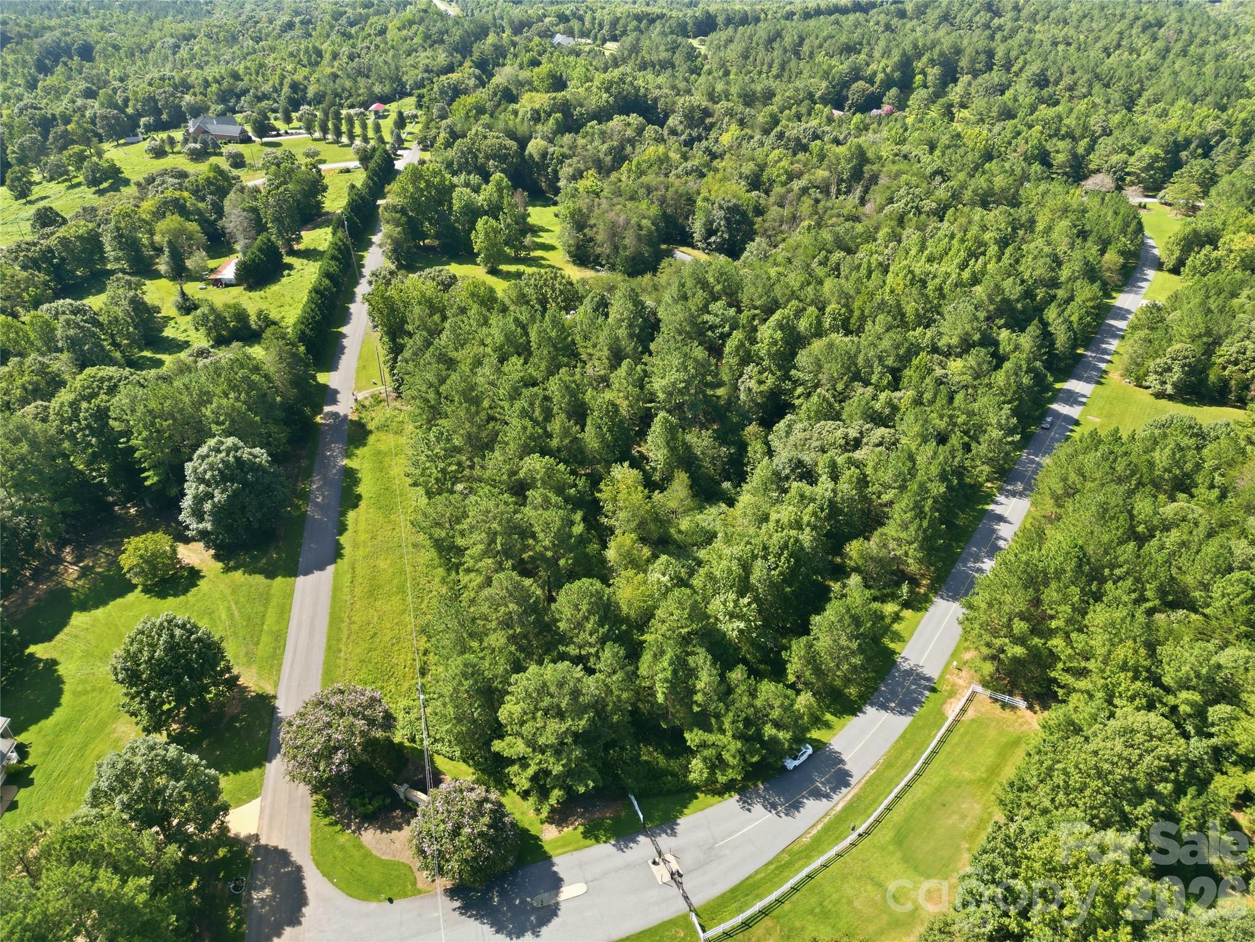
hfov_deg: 71.6
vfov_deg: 56.8
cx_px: 628
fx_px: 870
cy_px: 471
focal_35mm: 24
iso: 120
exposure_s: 1/800
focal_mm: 6.7
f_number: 1.7
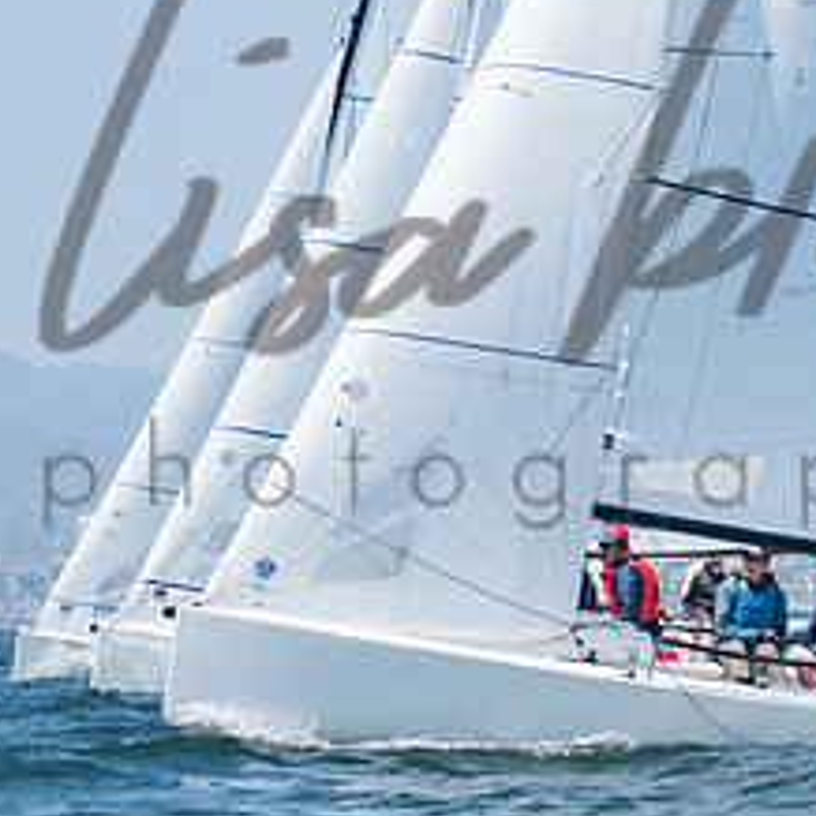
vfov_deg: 5.6
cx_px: 876
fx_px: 8321
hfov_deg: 5.6
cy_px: 193
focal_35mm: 312
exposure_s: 1/1250
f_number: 8
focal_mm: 90
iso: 400
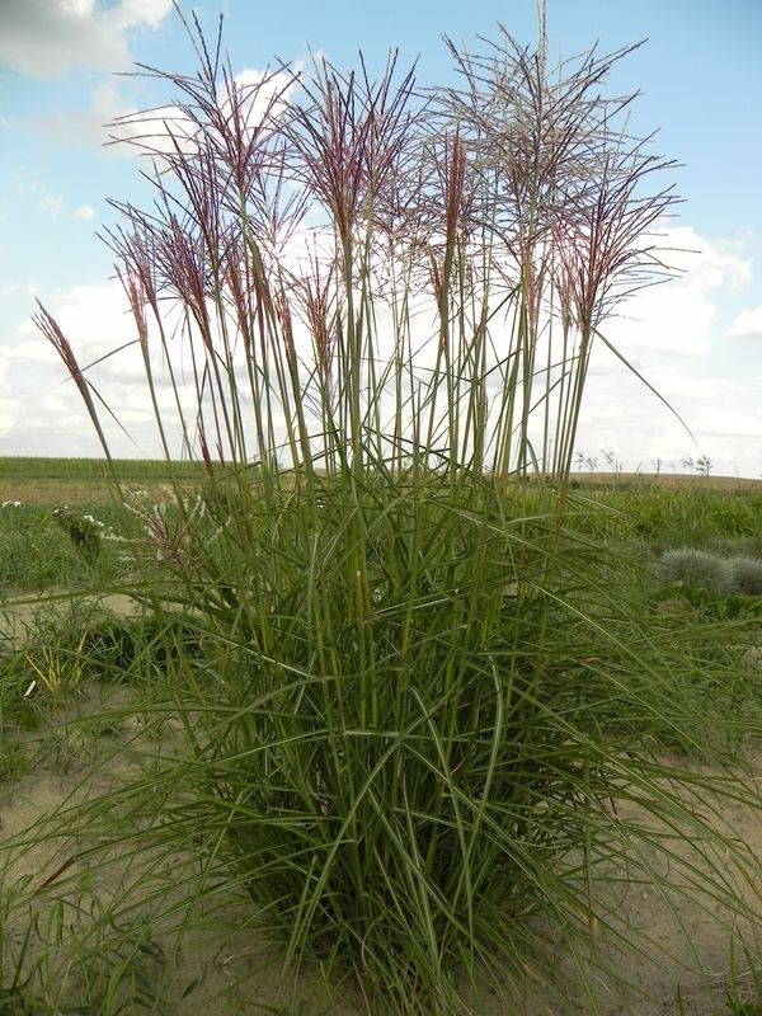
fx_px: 763
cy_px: 508
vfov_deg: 67.3
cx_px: 381
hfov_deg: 53.1
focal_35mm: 26
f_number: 3.5
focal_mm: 4.6
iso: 160
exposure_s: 1/800
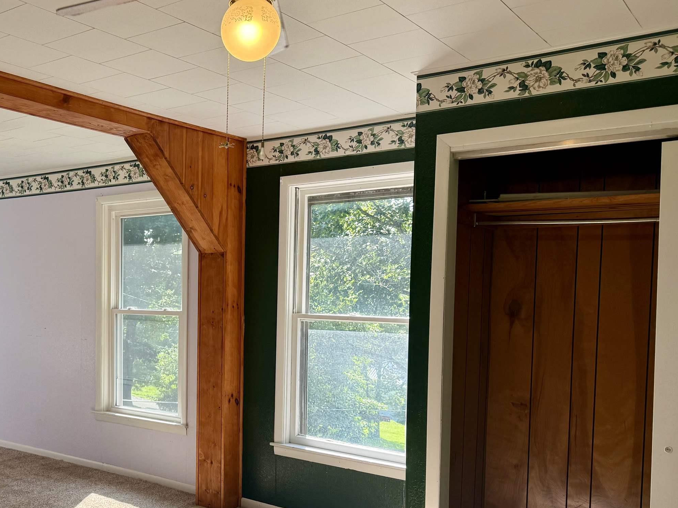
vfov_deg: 38.2
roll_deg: -0.5
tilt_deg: -2.5
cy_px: 337
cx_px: 177
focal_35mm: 37
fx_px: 725
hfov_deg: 48.4
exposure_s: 1/385
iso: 100
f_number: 1.78
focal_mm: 6.76
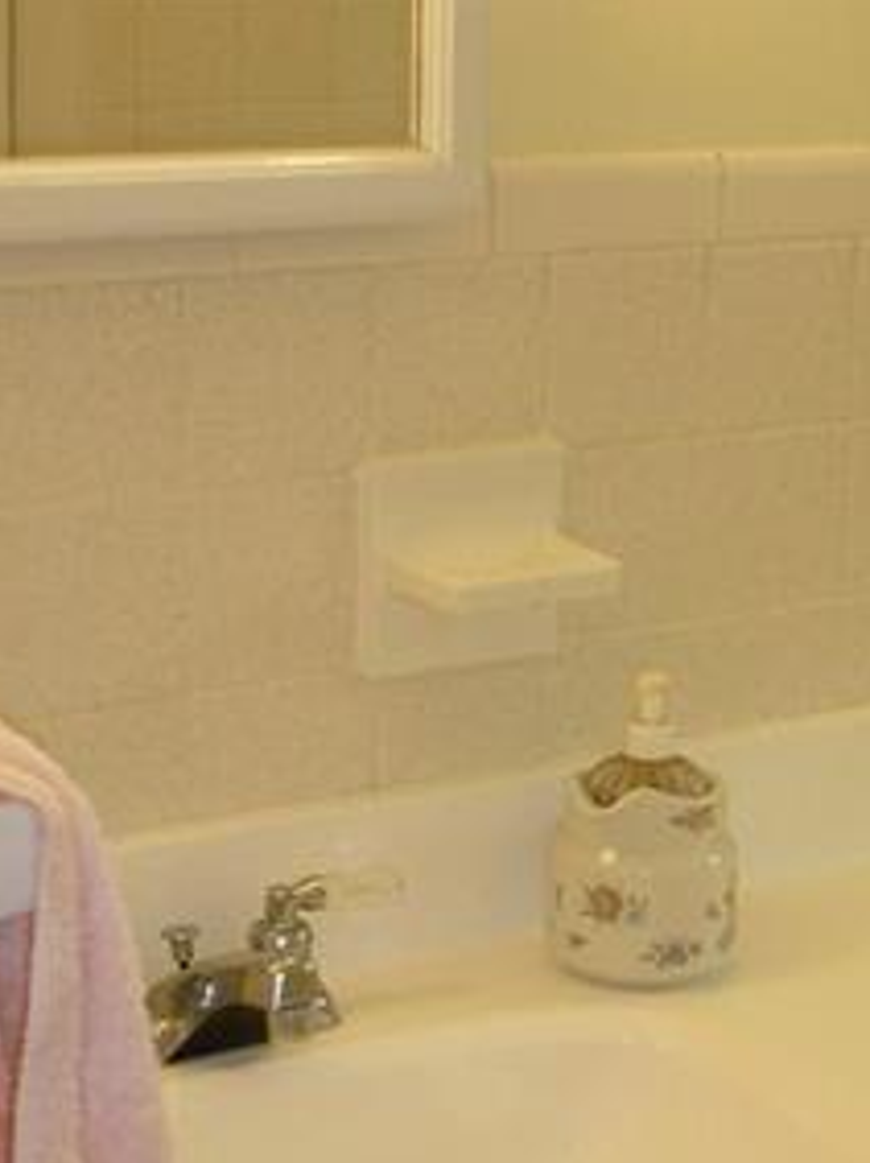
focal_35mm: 90
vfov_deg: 21.6
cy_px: 845
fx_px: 3021
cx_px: 1084
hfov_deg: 15.7
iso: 100
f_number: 2.8
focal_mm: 5.5
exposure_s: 1/30
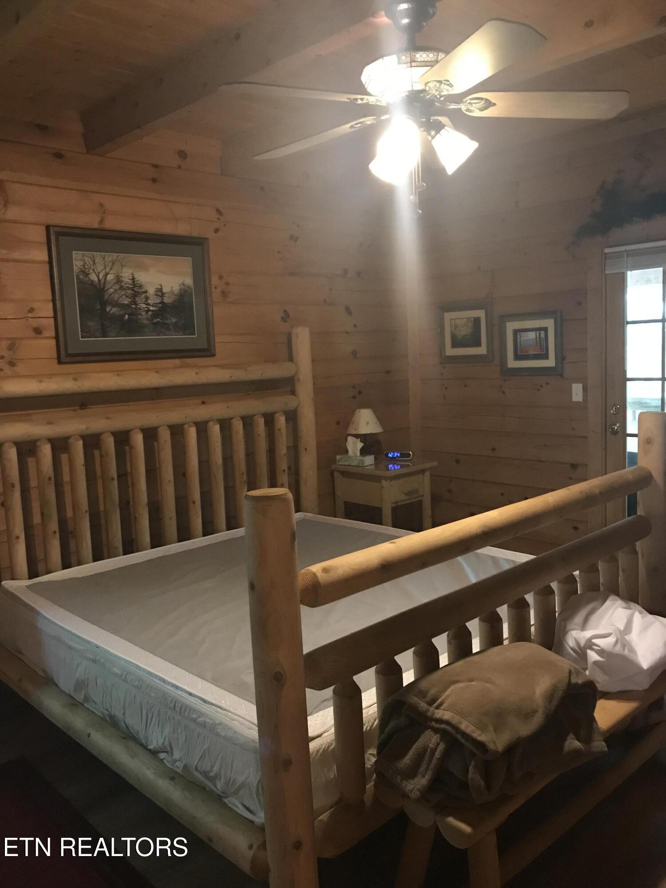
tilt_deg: -6.2
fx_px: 718
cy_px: 444
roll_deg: +2.7
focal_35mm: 28
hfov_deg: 49.7
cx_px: 333
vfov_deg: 63.4
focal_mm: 3.99
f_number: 1.8
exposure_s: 1/4
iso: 100
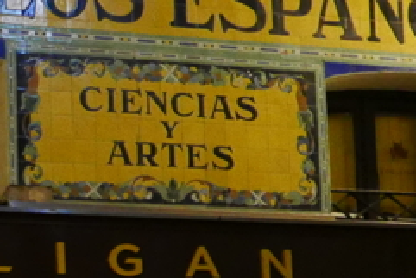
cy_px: 344
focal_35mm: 119
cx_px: -365
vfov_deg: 11.3
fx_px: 1376
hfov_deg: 14.7
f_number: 1.7
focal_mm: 10.9
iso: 2000
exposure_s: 1/60
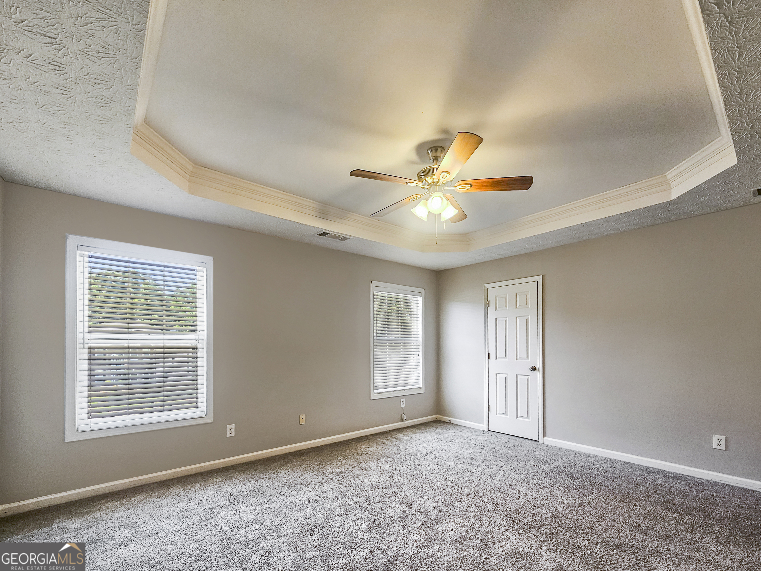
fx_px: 286
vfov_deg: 89.9
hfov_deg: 106.2
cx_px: 380
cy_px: 286
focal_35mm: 13
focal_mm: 2.2
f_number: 2.2
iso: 64
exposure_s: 1/60
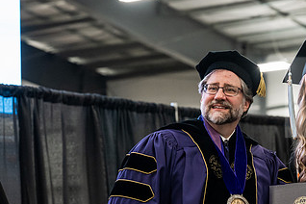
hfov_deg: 13.0
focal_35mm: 157
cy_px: 174
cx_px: 256
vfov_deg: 8.7
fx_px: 1334
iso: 4000
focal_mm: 86
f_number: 4.5
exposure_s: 1/200
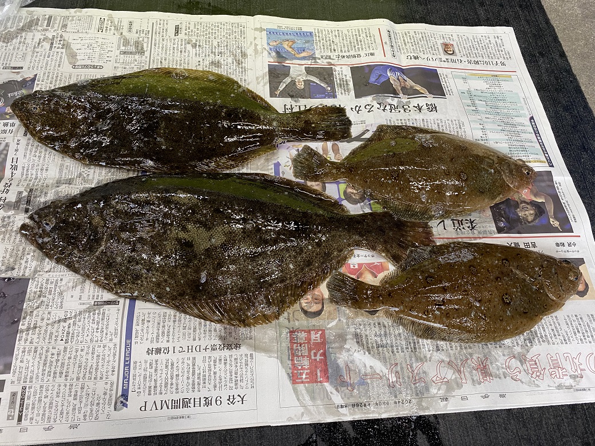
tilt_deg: -63.8
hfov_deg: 67.3
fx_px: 447
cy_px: 223
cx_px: 298
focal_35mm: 26
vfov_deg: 53.1
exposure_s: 1/76
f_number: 1.8
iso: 125
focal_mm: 4.25
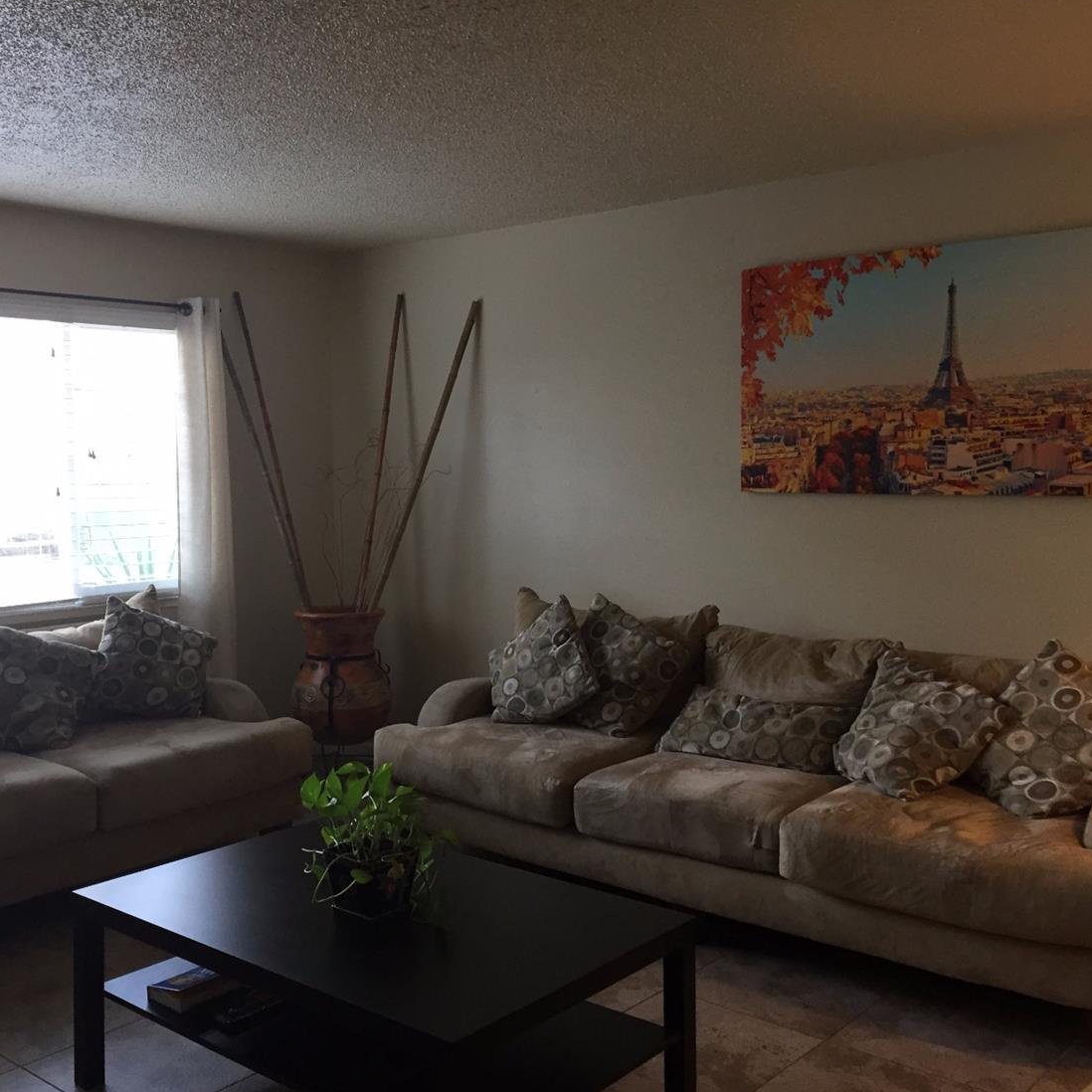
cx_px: 458
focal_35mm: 35
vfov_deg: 47.2
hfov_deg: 47.0
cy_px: 545
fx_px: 1249
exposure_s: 1/30
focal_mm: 4.15
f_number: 2.2
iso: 50
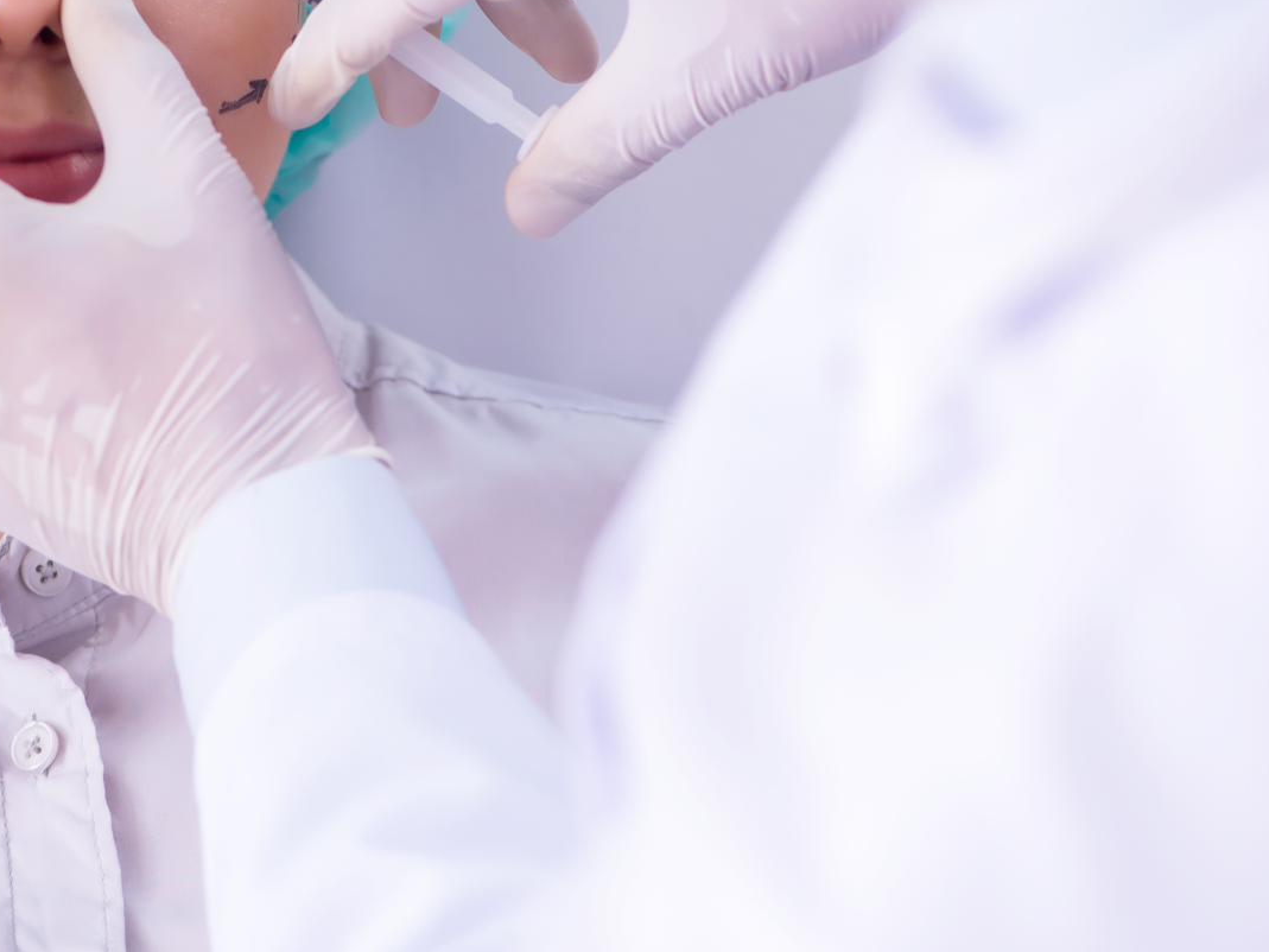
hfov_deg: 10.5
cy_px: 180
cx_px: 436
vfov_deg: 7.8
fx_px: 6929
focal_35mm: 189
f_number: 5
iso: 100
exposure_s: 1/80
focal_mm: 105
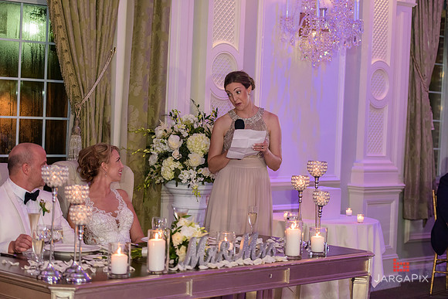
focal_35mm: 85
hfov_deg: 23.9
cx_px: 224
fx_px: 1058
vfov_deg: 16.1
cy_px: 150
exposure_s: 1/125
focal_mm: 85
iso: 1600
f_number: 3.2
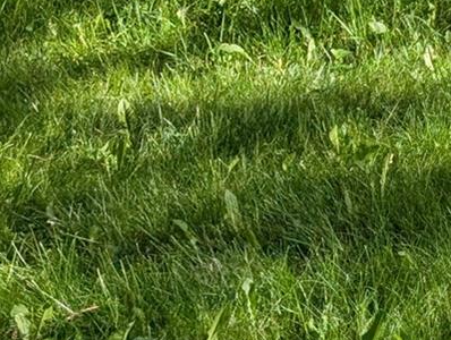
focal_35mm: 123
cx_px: 955
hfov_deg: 13.3
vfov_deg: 10.6
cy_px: -426
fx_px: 1605
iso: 19
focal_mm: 6.9
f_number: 1.68
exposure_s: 1/682
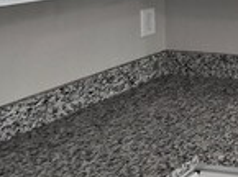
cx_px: 454
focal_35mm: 60
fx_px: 412
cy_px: -48
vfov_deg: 22.1
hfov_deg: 20.1
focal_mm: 2.2
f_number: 2.2
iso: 125
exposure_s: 1/60
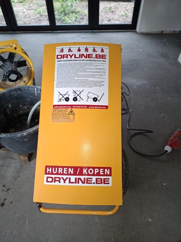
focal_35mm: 23
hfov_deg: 58.9
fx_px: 160
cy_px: 121
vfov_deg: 73.9
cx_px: 90
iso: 160
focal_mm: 5.54
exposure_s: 1/50
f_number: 1.8
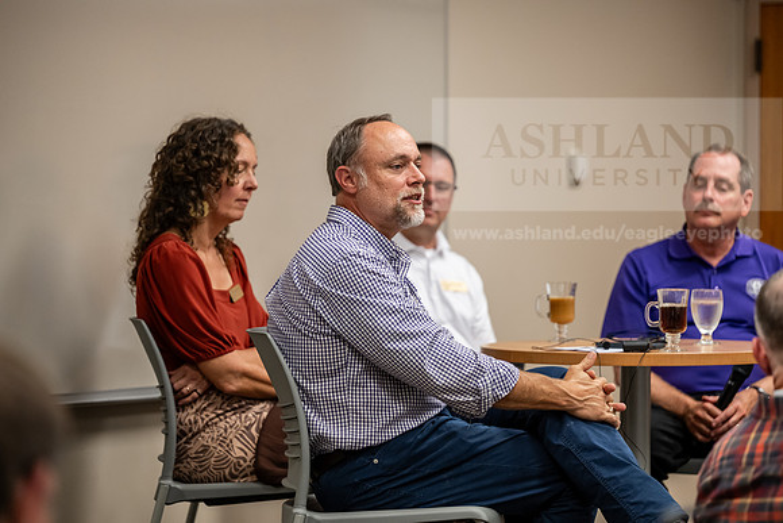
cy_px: 262
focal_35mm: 150
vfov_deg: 9.2
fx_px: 3263
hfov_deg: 13.7
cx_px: 392
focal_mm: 150
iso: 1600
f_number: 2.8
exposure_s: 1/160
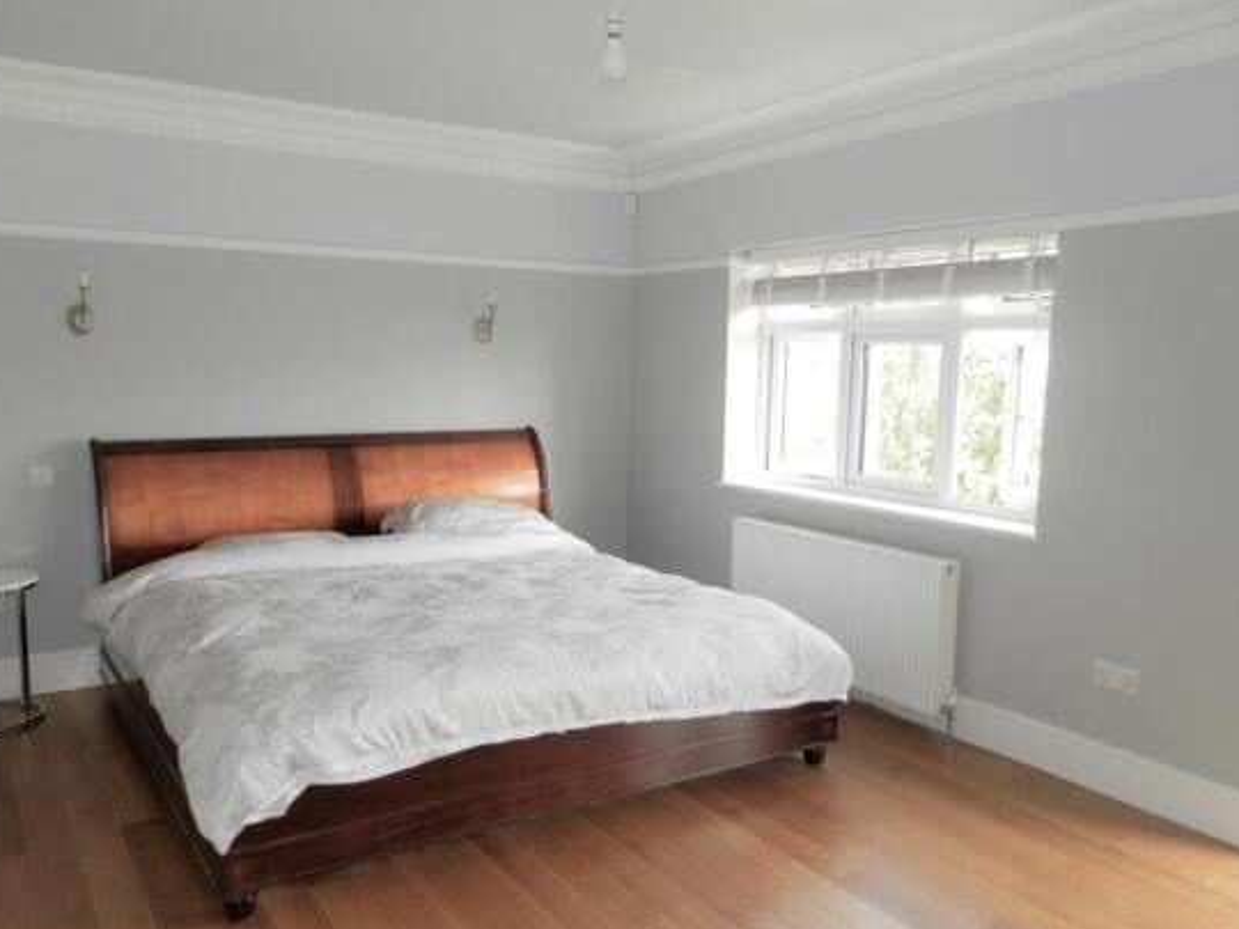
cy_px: 494
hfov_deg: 65.3
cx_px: 598
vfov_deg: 51.3
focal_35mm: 27
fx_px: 966
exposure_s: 1/50
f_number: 3.1
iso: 80
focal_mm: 4.5
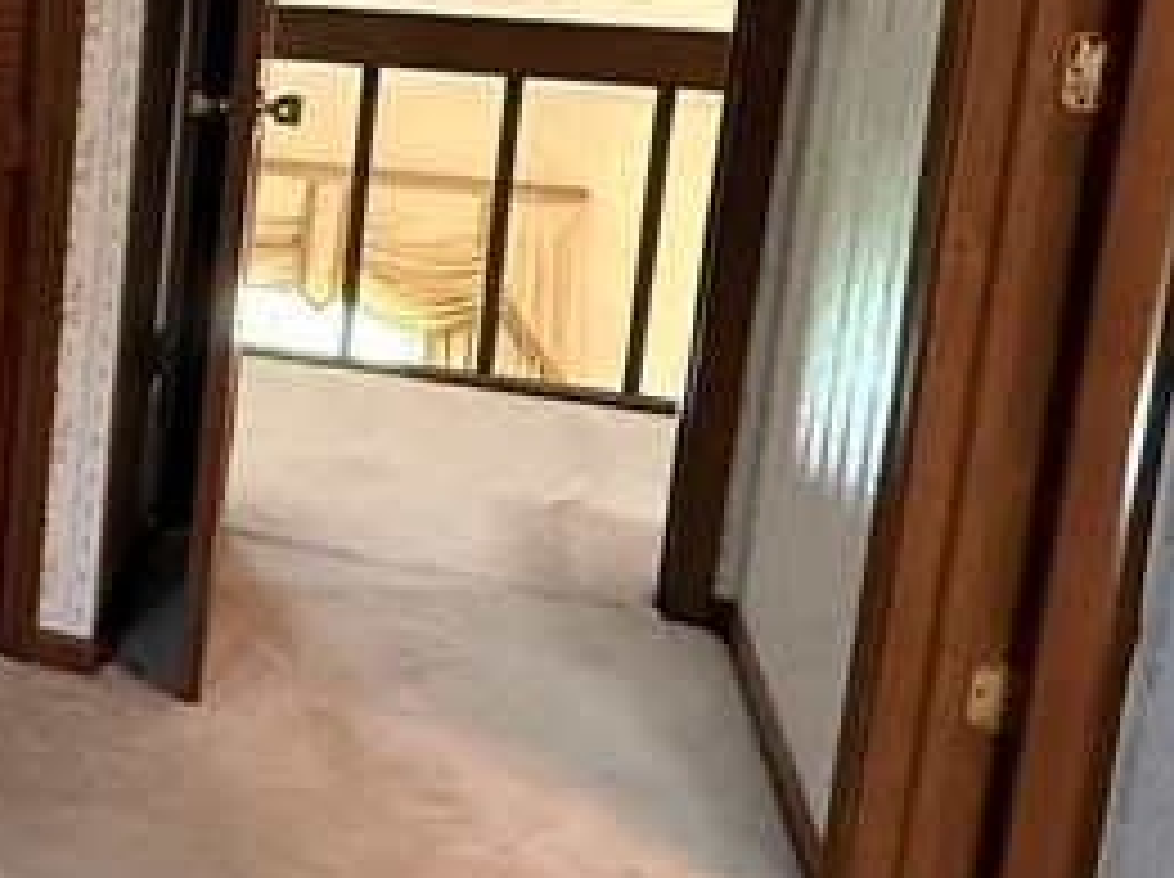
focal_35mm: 55
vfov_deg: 25.7
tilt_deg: -8.3
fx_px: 1863
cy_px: 104
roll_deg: -1.4
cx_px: -535
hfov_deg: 26.5
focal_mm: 2.22
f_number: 2.2
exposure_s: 1/60
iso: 800
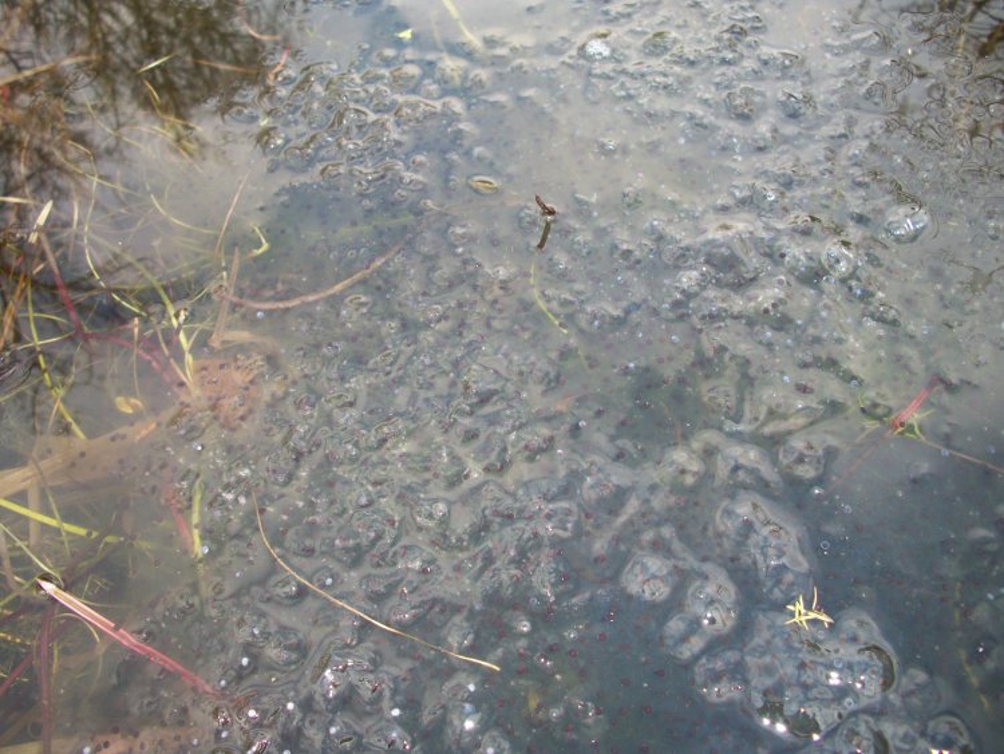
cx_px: 502
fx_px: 1015
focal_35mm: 35
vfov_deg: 40.7
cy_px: 377
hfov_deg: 52.6
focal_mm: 6.3
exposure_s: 1/60
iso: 80
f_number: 3.1
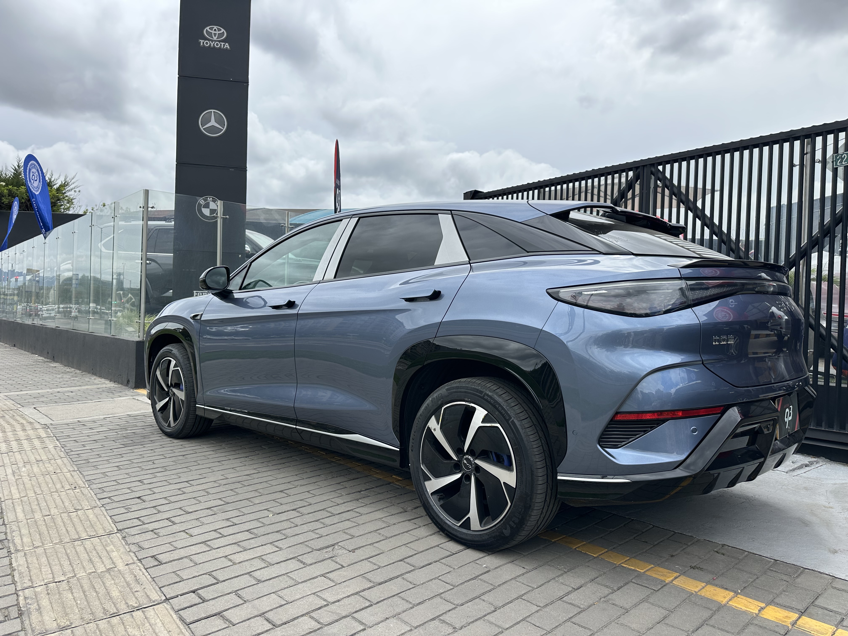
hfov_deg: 71.6
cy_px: 318
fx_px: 588
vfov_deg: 56.8
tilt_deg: -0.2
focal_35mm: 24
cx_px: 424
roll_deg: -2.3
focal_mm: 6.86
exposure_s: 1/2070
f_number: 1.78
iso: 80
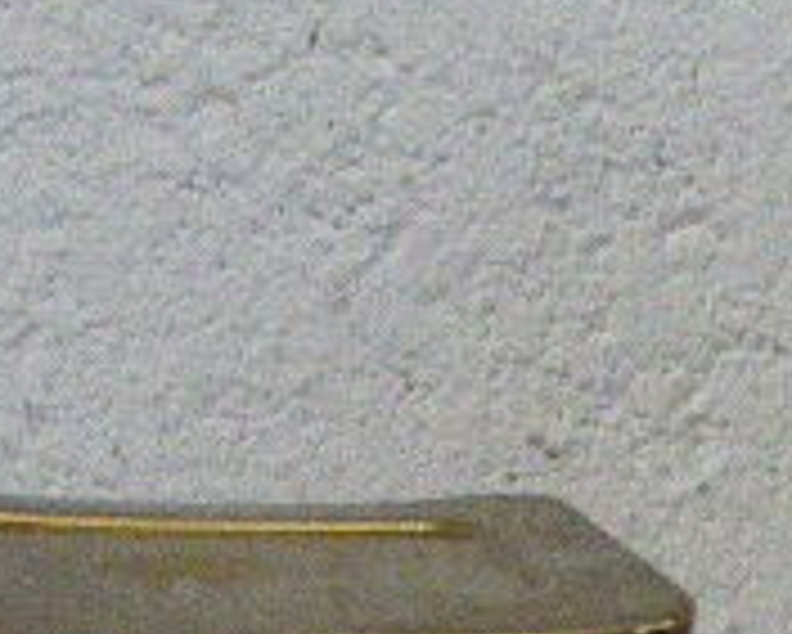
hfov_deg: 17.4
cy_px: 1057
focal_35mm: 110
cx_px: 256
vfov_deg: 13.0
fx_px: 2580
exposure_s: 1/250
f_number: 3.6
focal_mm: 5.4
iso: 1250
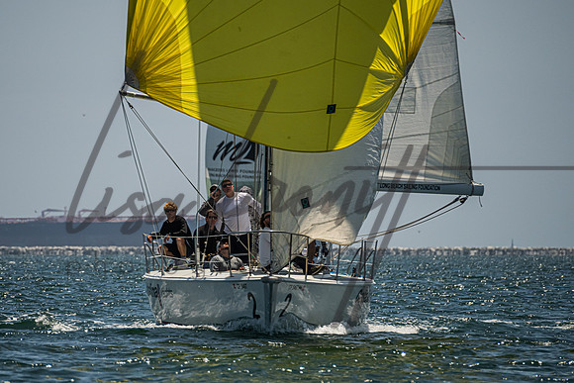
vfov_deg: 2.5
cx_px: 254
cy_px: 226
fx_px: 8721
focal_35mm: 547
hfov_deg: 3.8
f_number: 8
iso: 400
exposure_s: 1/3200
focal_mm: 400
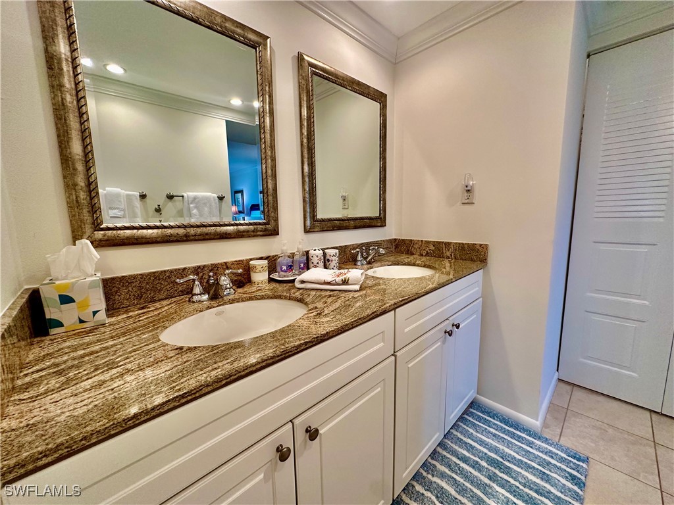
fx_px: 273
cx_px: 337
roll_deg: +1.1
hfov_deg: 102.1
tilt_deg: -7.9
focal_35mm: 14
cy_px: 252
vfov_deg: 85.7
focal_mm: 2.22
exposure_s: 1/120
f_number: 2.2
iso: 200
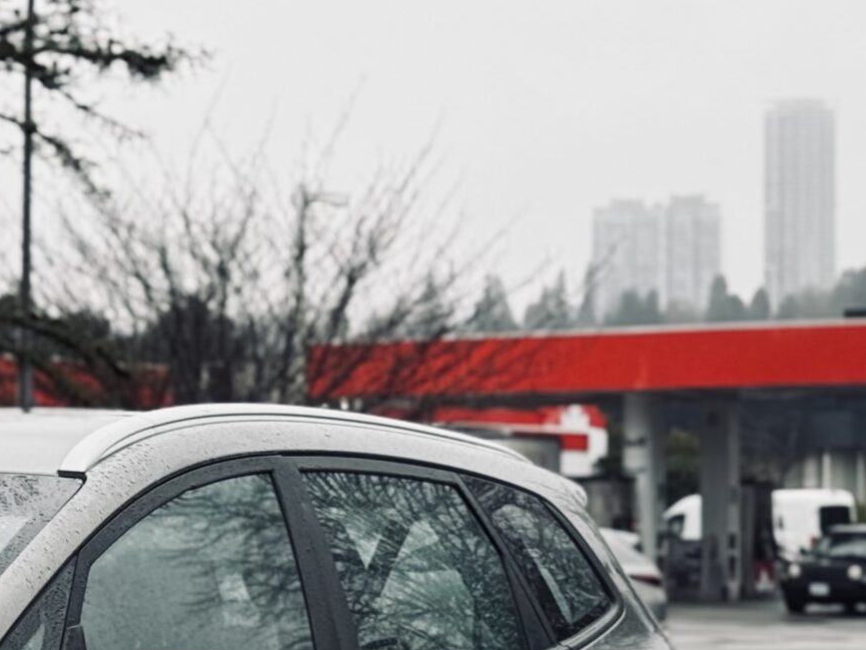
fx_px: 3553
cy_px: 879
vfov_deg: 10.2
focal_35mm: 142
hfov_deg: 13.2
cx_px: -373
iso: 64
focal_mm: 6.76
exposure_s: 1/519
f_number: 1.78
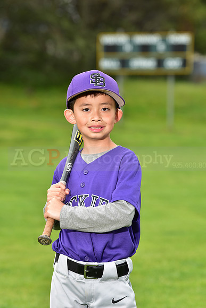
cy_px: 154
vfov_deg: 12.8
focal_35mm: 160
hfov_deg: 8.6
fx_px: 1372
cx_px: 103
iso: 400
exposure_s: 1/250
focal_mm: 160
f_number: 5.6
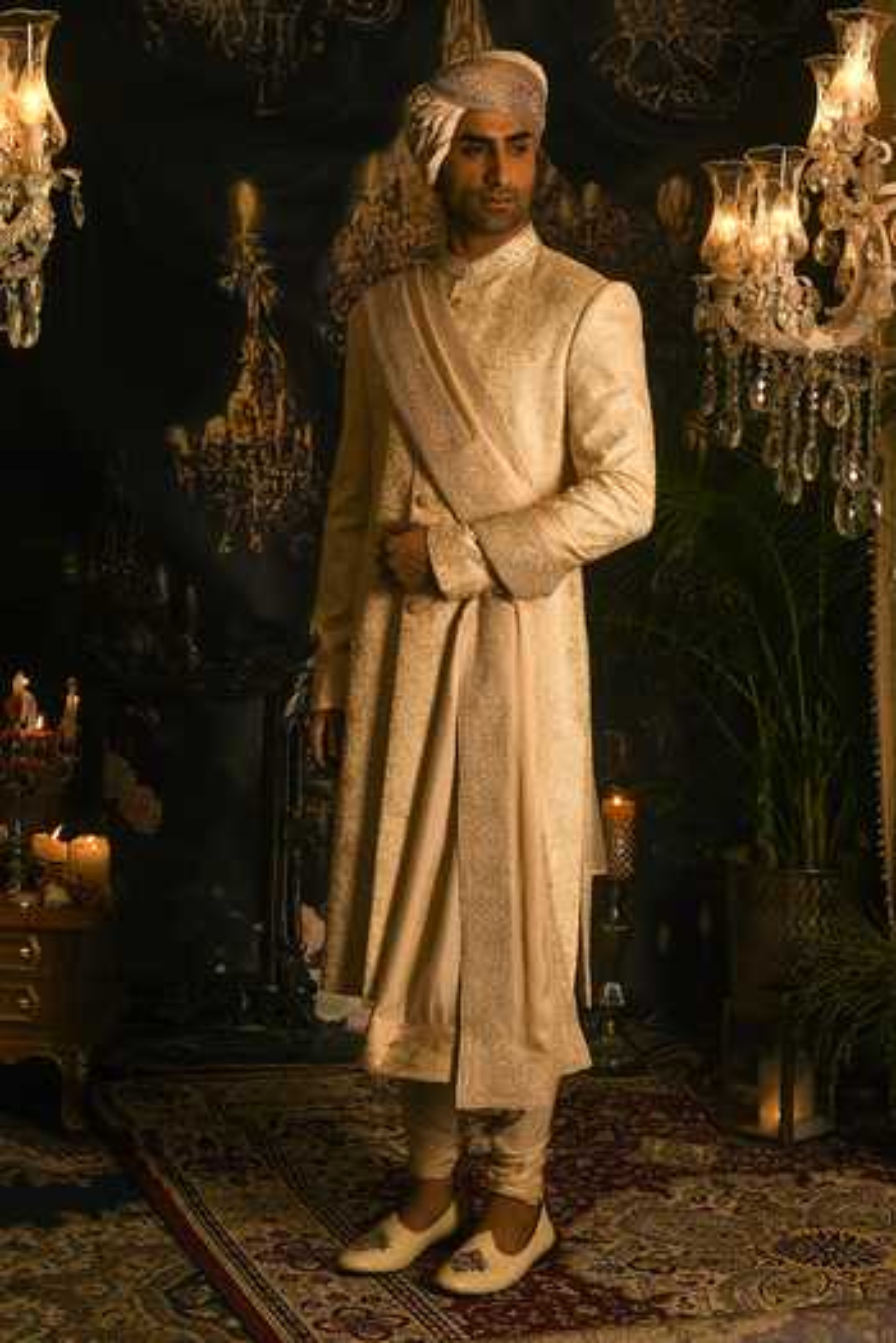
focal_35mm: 50
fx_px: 1867
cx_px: 448
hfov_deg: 27.0
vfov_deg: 39.6
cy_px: 672
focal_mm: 50
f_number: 8
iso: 400
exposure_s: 1/80
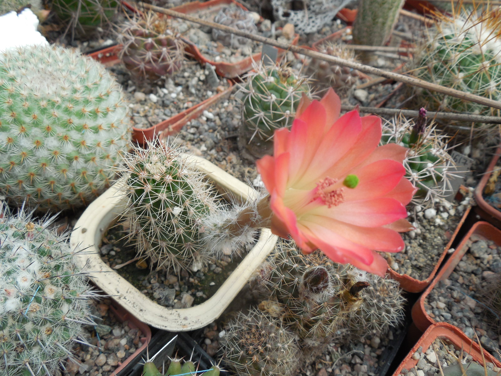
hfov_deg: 58.4
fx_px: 449
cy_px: 188
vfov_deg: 45.4
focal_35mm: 31
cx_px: 250
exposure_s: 1/320
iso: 125
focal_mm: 5.6
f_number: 3.6
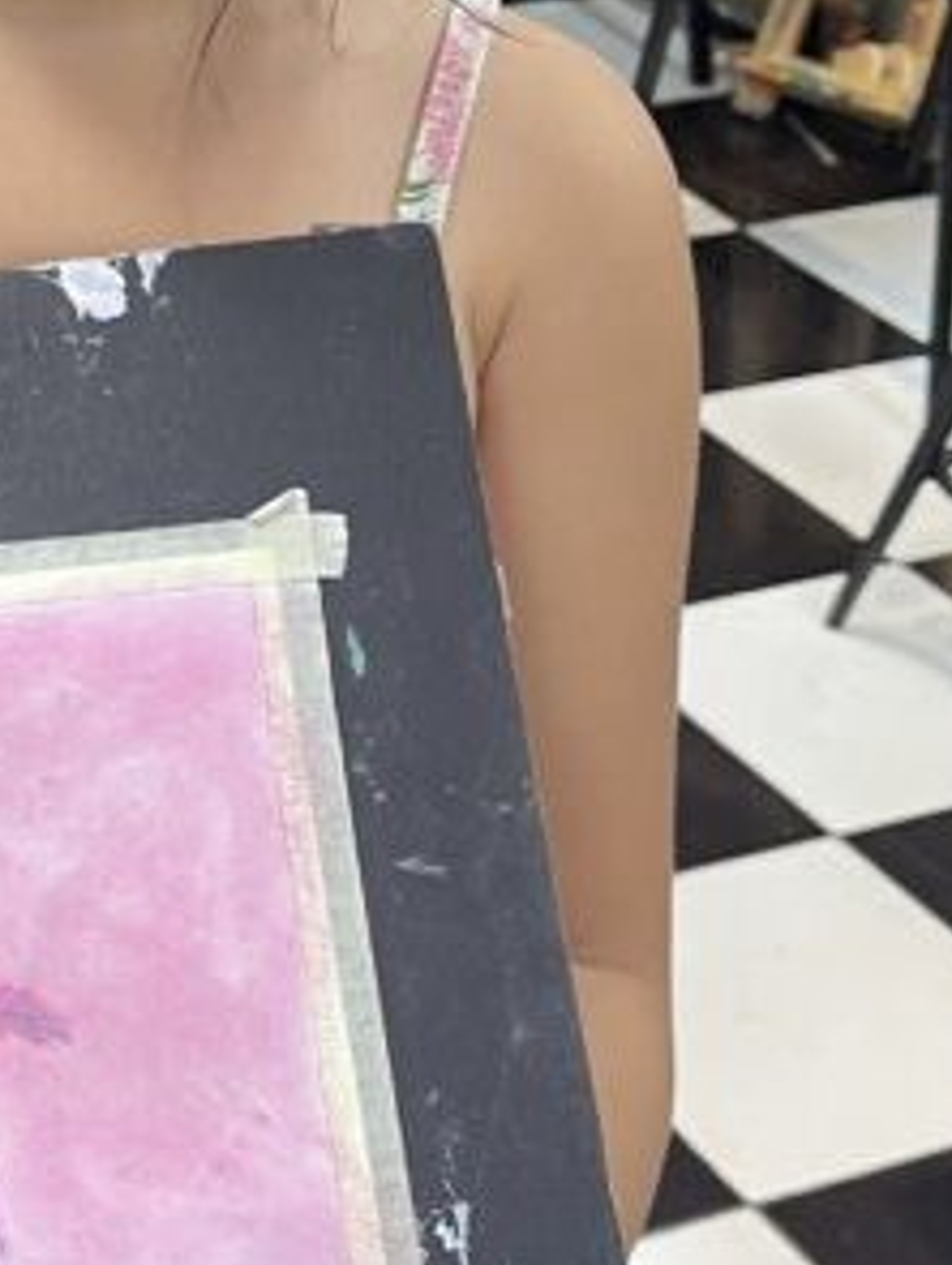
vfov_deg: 22.2
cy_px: 617
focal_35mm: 88
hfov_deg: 16.4
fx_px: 3220
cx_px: -60
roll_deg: -3.2
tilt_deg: -30.8
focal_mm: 5.1
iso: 64
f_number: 1.6
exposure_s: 1/50
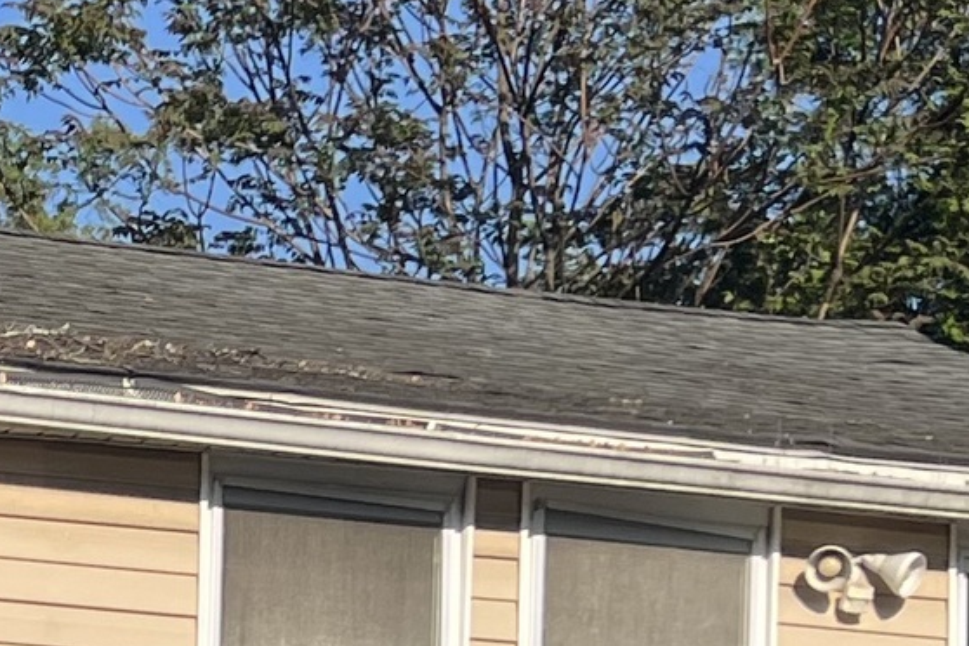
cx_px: -439
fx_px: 4010
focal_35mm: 149
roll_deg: -0.6
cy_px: 1193
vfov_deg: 8.8
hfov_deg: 13.1
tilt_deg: +3.1
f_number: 1.5
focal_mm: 5.7
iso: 50
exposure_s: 1/4630
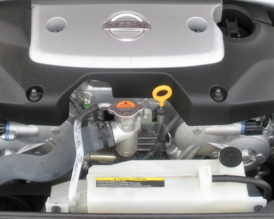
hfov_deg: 26.1
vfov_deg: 20.6
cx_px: 138
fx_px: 592
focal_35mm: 73
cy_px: 34
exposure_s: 1/73.2
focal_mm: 6.3
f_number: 3.5
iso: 64
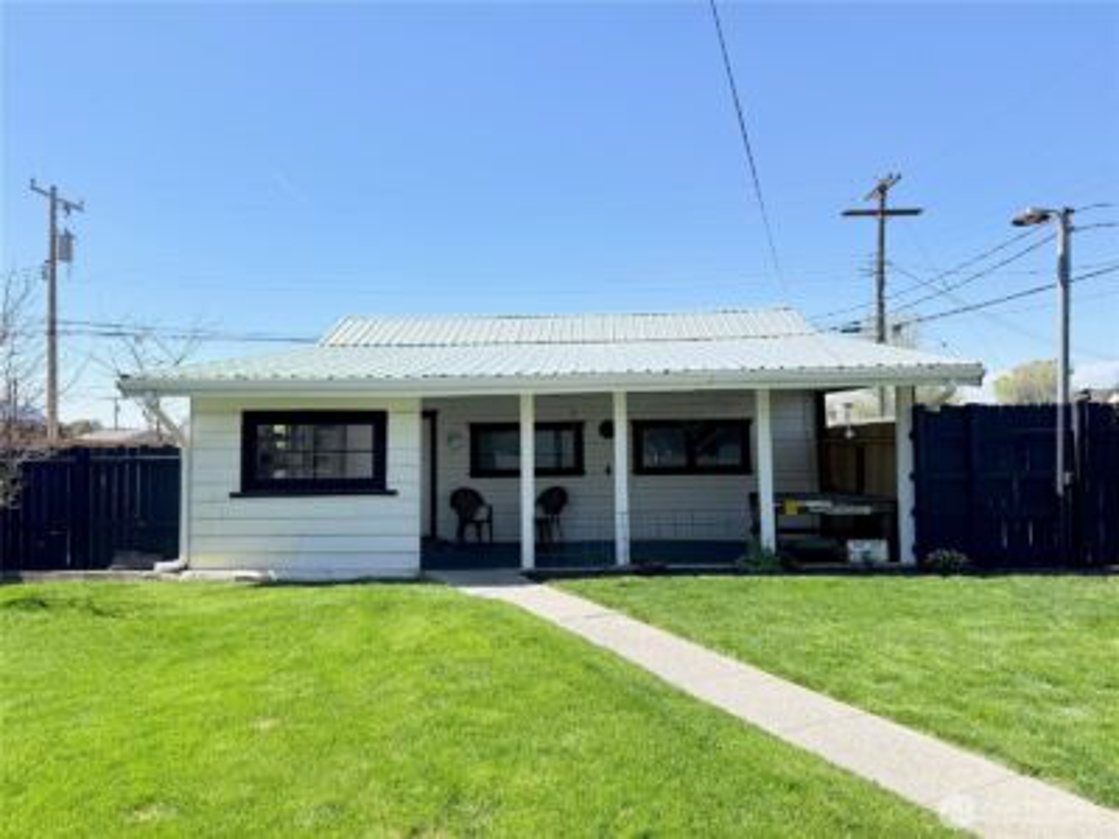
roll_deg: +1.5
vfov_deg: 56.8
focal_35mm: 24
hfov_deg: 71.6
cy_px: 420
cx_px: 560
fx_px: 776
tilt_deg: +2.1
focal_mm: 6.76
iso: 80
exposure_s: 1/4405
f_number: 1.78
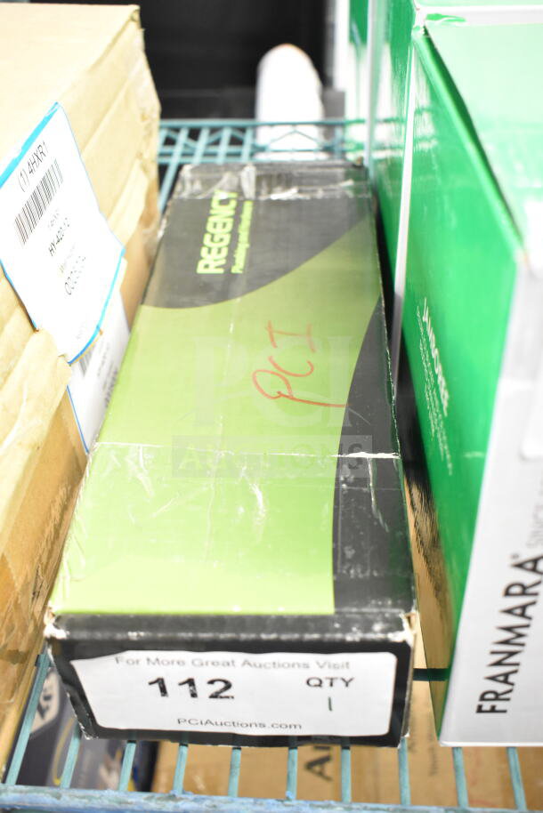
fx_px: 814
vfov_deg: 53.1
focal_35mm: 36
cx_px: 272
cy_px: 406
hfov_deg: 36.9
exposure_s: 1/40
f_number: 4
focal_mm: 24
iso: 2800
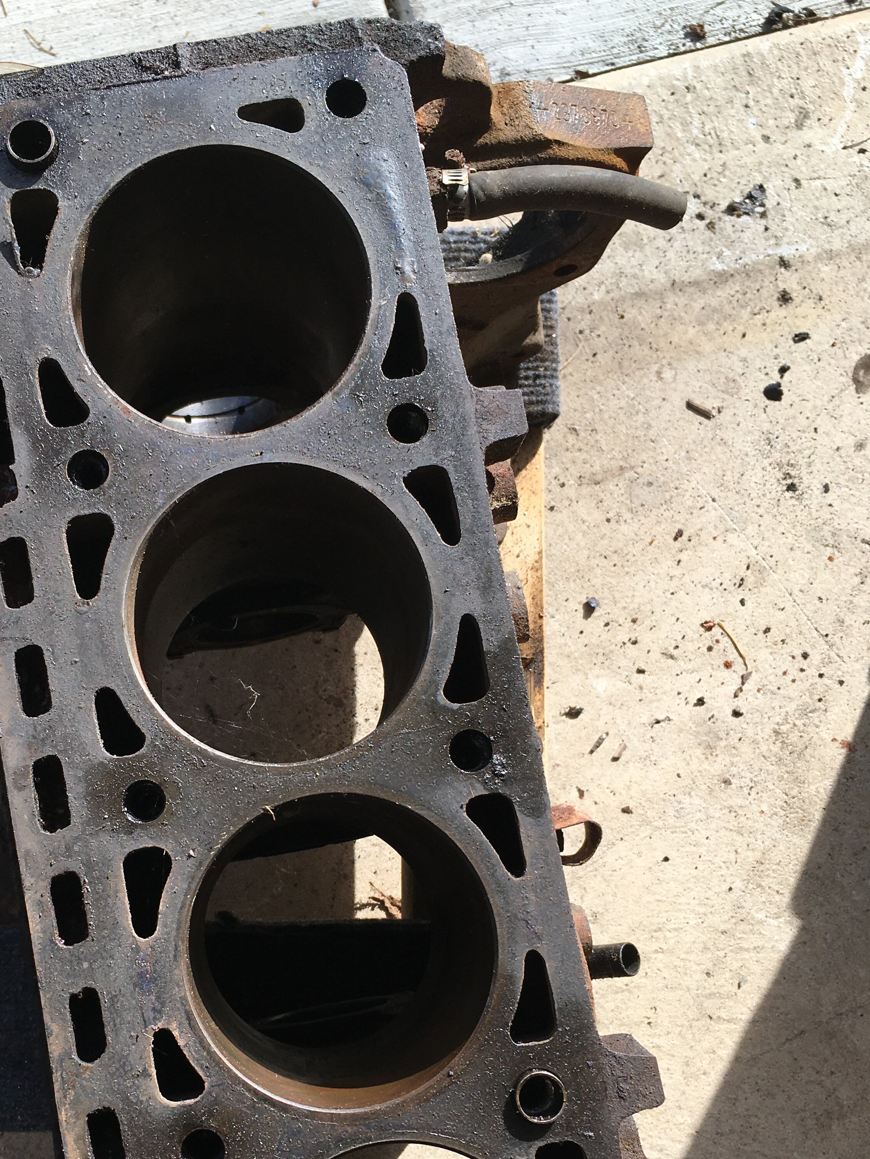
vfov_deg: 47.3
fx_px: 1307
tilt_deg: -84.0
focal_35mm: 39
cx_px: 296
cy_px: 744
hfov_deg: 36.5
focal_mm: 4.15
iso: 25
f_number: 2.2
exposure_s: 1/615
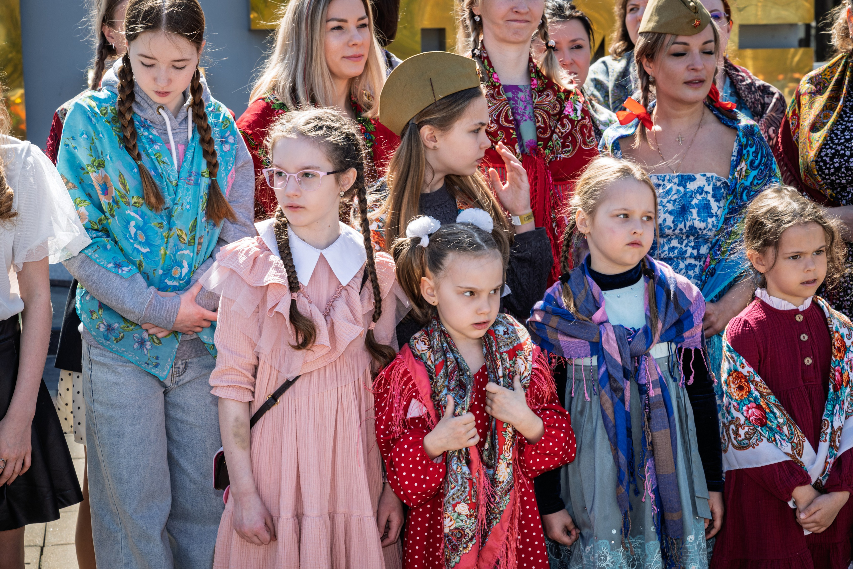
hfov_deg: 28.8
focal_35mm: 70
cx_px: 426
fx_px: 1659
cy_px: 284
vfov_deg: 19.5
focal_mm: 70
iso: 250
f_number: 10
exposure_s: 1/200
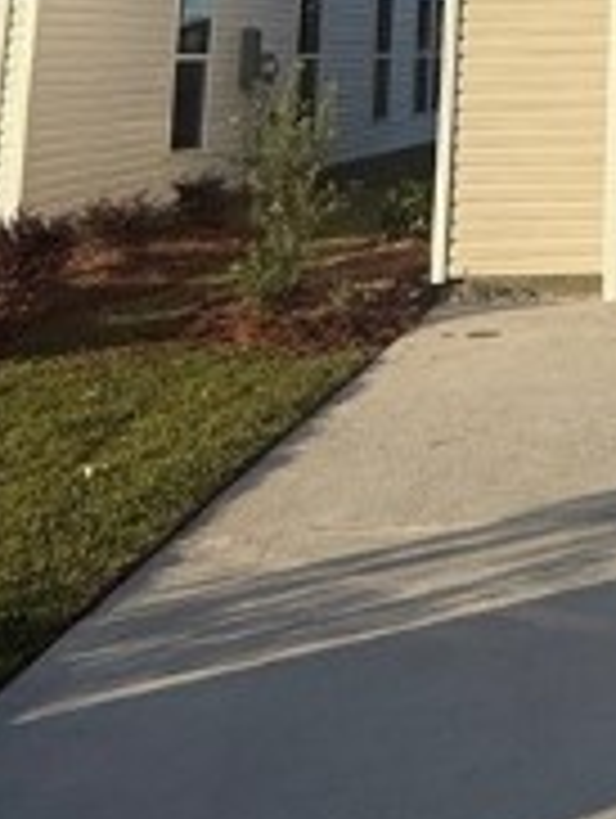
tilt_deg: +10.3
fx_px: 1397
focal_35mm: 59
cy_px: -162
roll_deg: +1.9
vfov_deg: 28.5
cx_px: 976
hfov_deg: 20.5
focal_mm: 2.22
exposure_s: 1/2237
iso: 50
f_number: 2.2
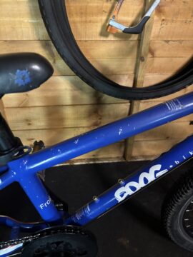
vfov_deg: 67.3
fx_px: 193
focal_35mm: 26
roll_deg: -3.9
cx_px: 96
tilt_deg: -32.4
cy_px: 128
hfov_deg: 53.1
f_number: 1.6
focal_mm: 5.96
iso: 640
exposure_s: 1/25
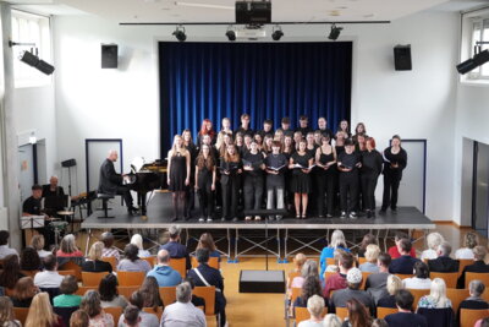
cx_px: 244
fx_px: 754
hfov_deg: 35.9
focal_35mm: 56
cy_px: 164
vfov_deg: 24.4
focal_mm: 37
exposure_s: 1/160
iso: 5000
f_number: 4.5
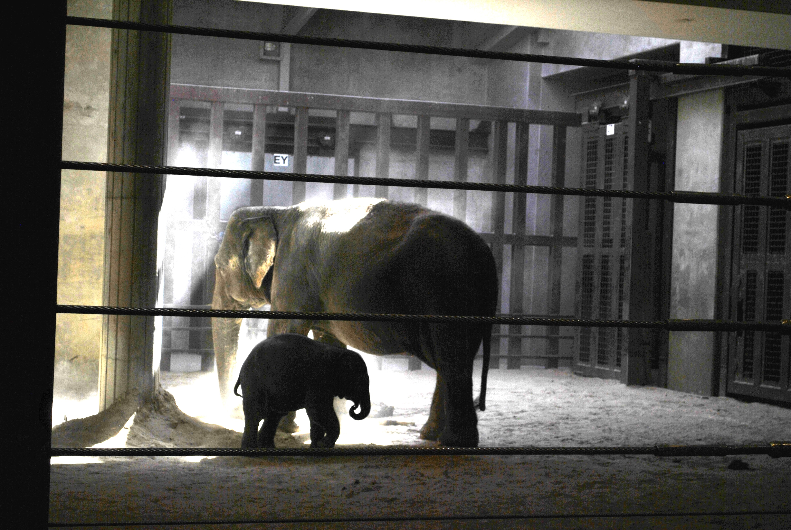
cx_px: 396
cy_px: 265
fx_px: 1584
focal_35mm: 72
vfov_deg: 19.0
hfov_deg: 28.0
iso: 100
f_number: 5.6
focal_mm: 48
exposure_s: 1/250
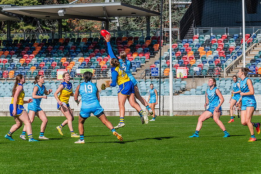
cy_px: 87
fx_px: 1740
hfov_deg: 8.6
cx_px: 130
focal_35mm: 240
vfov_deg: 5.7
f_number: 13
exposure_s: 1/1250
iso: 800
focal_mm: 240
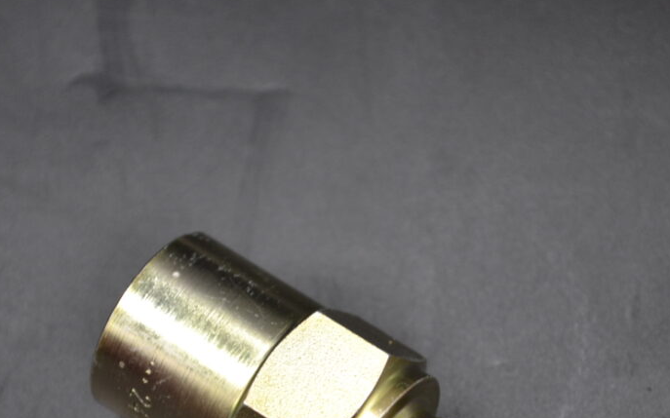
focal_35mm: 147
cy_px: 367
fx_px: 2682
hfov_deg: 14.2
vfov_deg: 8.9
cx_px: 309
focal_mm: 55
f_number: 5.6
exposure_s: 1/50
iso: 400
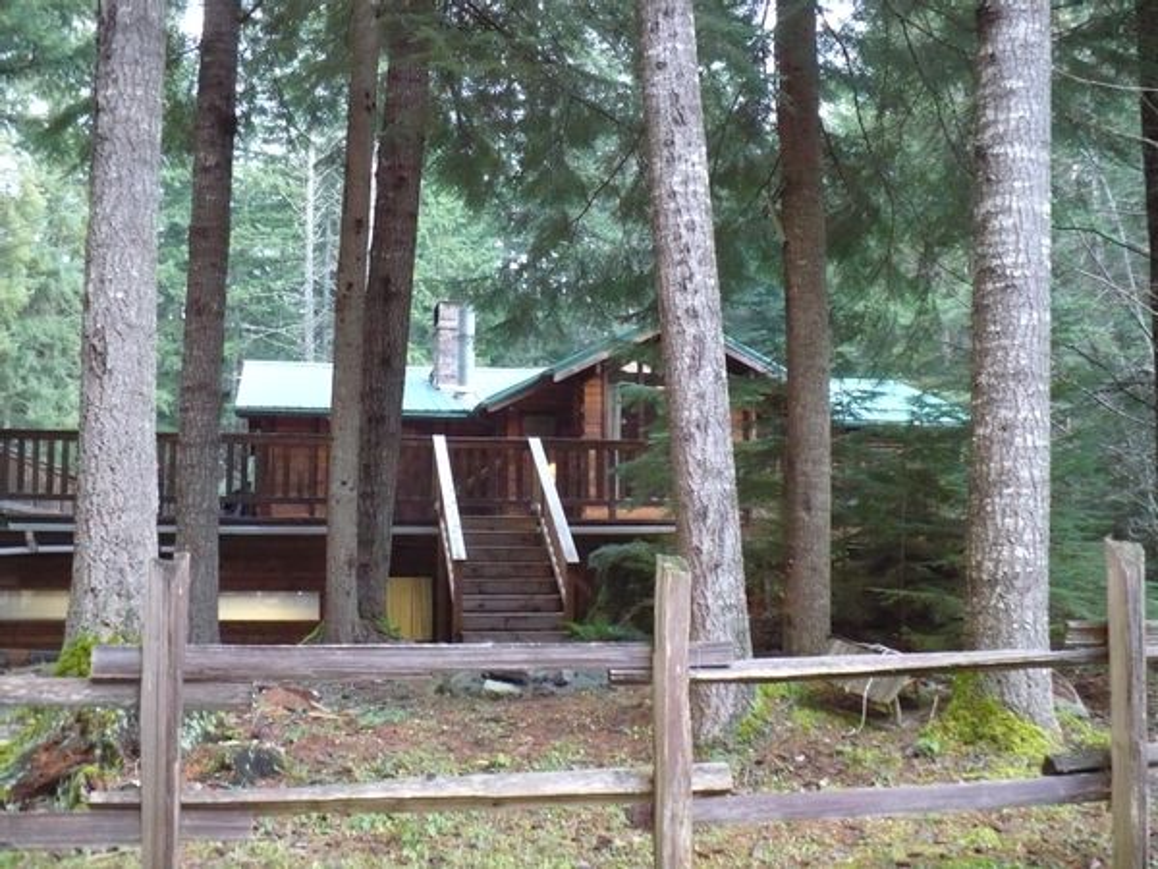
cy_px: 434
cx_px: 579
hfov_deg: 50.1
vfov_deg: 38.7
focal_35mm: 37
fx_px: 1238
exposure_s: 1/30
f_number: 2.8
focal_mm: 6.1
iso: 640
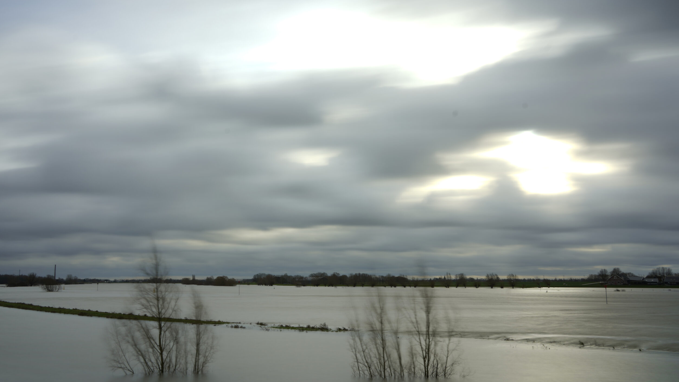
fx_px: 540
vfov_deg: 38.9
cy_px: 213
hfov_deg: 64.3
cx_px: 334
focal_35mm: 30
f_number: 11
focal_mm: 28
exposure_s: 15
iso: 50
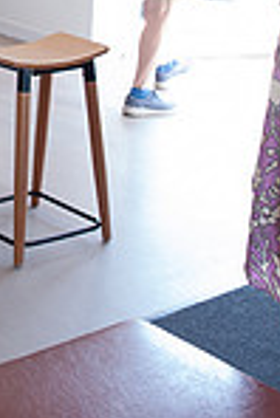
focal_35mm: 94
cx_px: -206
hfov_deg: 13.3
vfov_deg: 19.9
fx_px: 1094
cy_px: -121
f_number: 5
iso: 1250
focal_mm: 24
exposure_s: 1/125
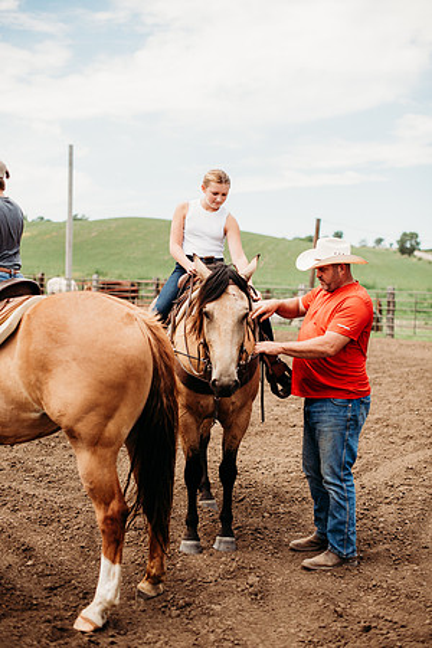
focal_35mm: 50
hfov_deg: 27.0
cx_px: 216
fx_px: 900
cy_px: 324
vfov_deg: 39.6
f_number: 2.2
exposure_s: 1/1600
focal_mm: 50
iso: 100
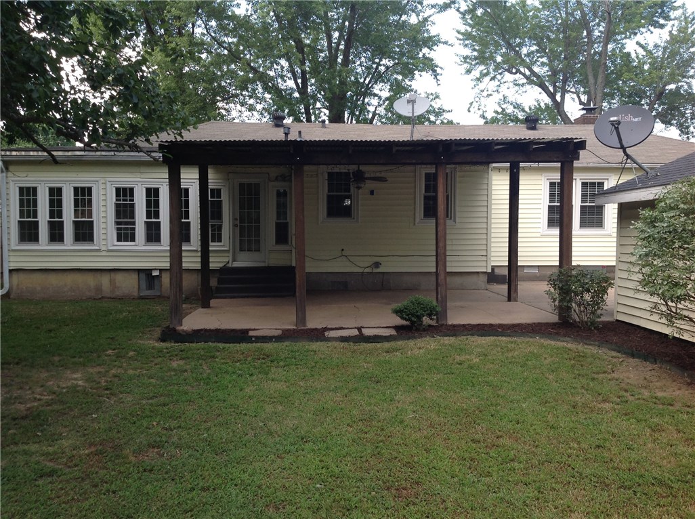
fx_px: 702
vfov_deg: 40.6
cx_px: 348
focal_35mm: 35
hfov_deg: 52.7
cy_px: 260
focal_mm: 4.28
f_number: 2.4
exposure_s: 1/132
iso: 50
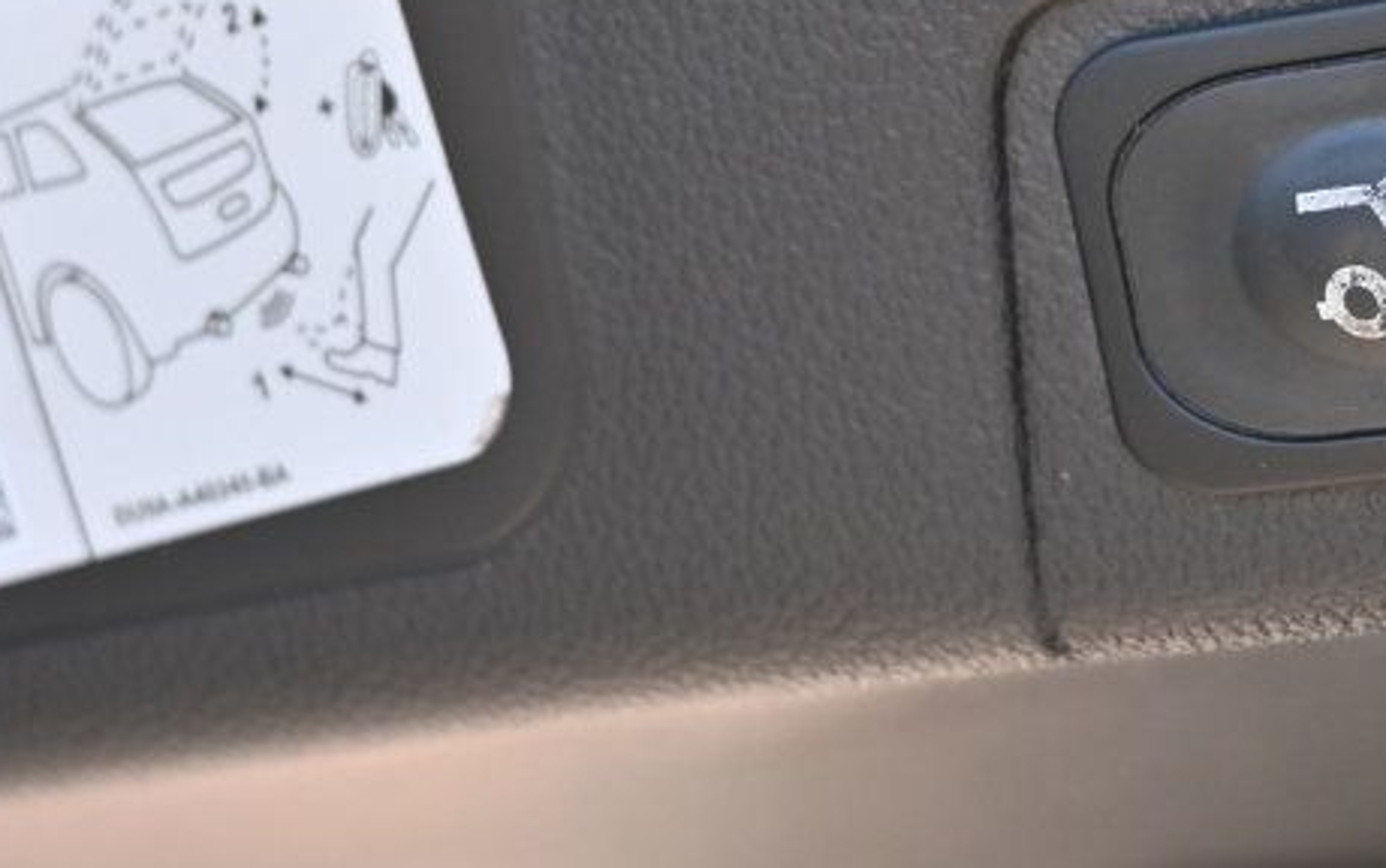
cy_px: 169
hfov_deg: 20.0
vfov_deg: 12.6
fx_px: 3919
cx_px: 973
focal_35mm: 104
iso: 400
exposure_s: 1/250
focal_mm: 30.5
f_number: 4.8
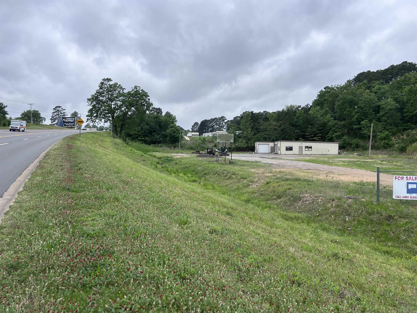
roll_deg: -0.7
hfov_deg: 67.3
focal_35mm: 26
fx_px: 313
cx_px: 208
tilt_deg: -2.0
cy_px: 156
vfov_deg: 53.1
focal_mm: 5.7
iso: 50
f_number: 1.5
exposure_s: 1/2632
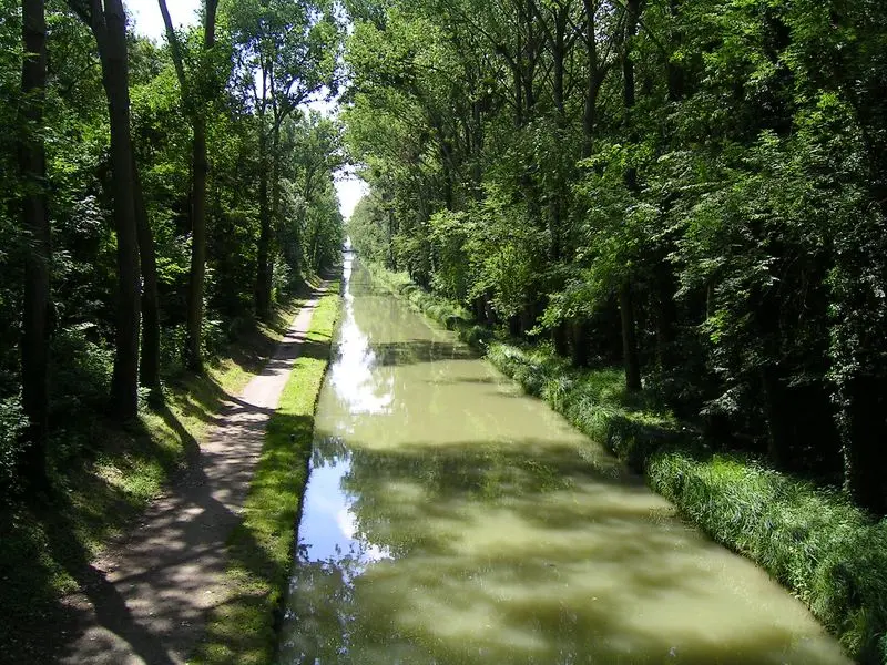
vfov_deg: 39.7
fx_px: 922
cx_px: 444
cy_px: 332
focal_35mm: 36
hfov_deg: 51.4
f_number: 4.8
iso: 50
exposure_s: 1/138
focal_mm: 5.6
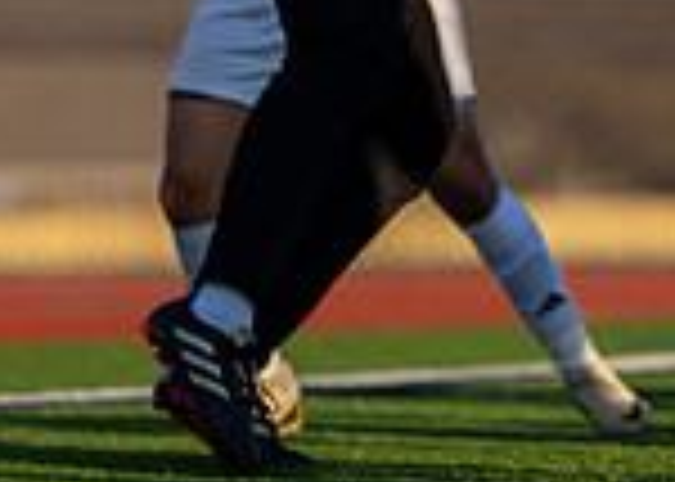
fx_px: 23397
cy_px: -363
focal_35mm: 1221
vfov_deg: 1.2
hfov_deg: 1.7
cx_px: 935
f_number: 2.8
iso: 200
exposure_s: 1/3200
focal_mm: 200
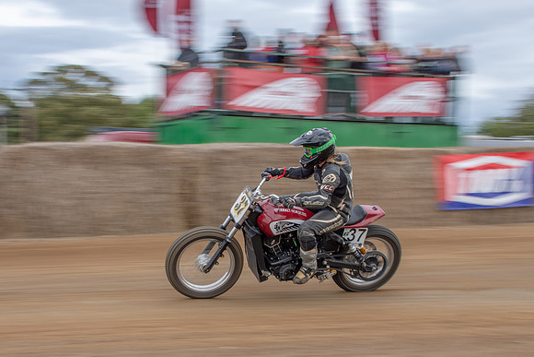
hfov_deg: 29.4
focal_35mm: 69
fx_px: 1017
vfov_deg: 19.9
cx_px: 237
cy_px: 211
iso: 160
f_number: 9
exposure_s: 1/125
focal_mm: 35
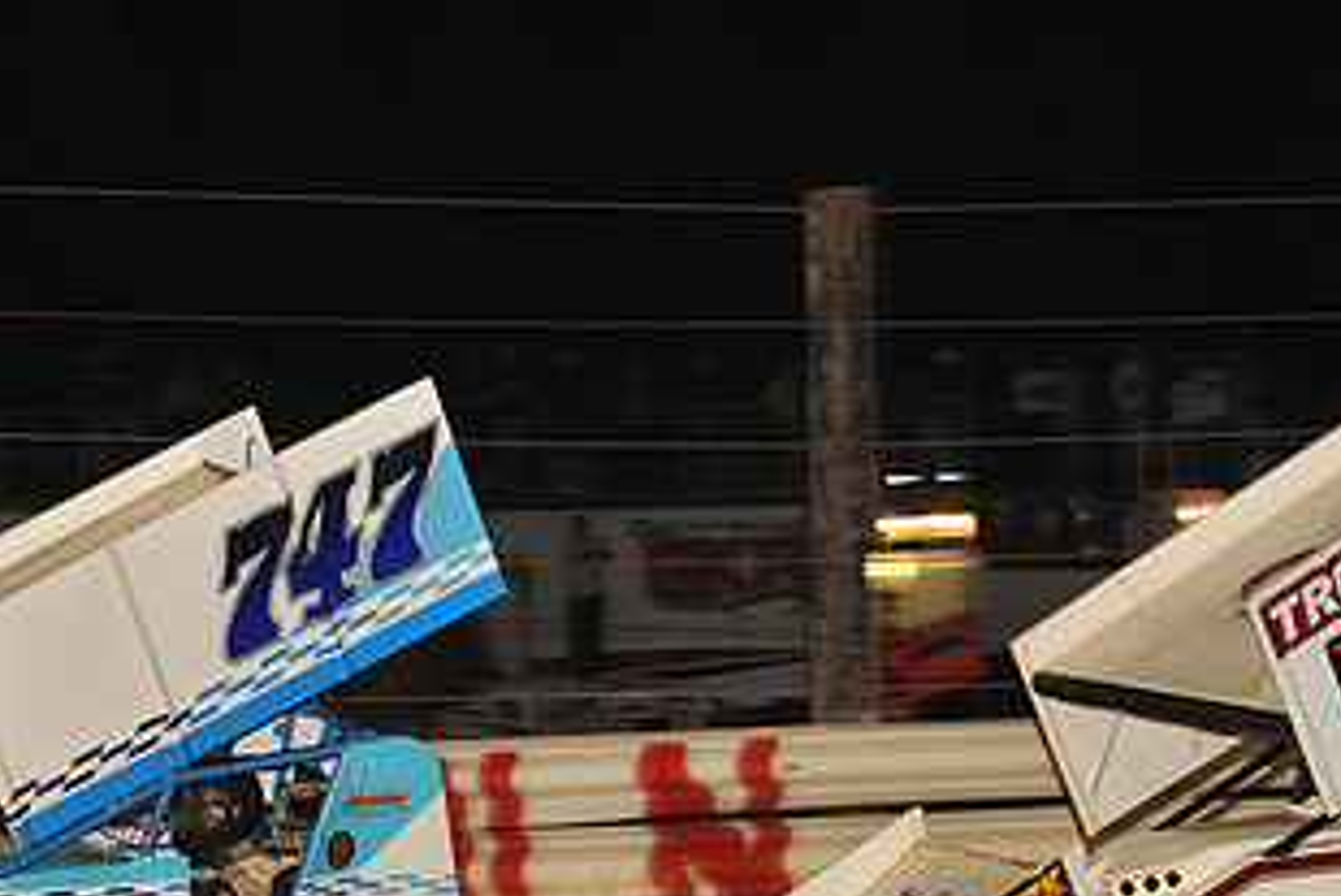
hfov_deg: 8.8
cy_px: 734
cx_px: 627
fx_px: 8720
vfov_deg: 5.9
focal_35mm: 234
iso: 1250
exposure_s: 1/320
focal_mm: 125
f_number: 6.3
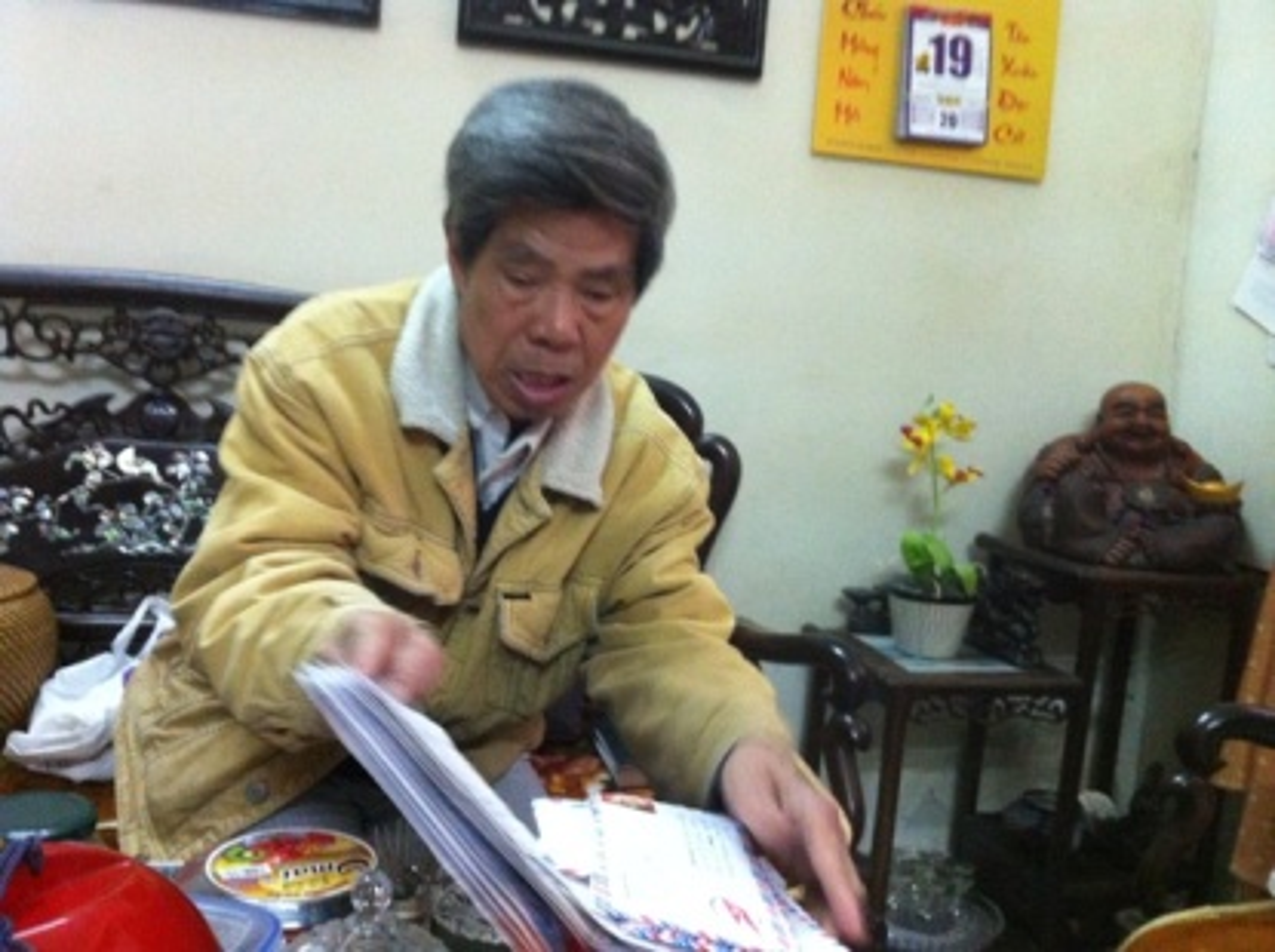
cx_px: 638
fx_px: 1287
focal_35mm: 35
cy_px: 476
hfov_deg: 52.7
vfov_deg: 40.6
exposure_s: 1/15
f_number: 2.8
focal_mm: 3.85
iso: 500
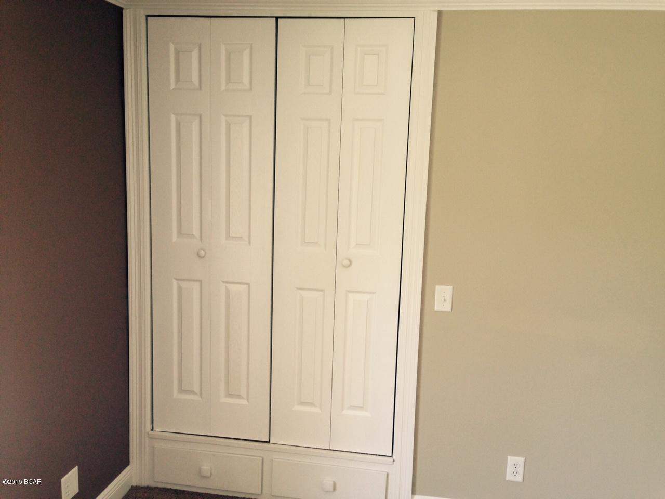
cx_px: 332
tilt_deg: -8.7
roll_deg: -1.7
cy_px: 250
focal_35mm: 33
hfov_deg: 55.4
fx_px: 634
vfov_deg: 42.9
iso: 50
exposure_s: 1/40
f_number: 2.4
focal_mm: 4.12
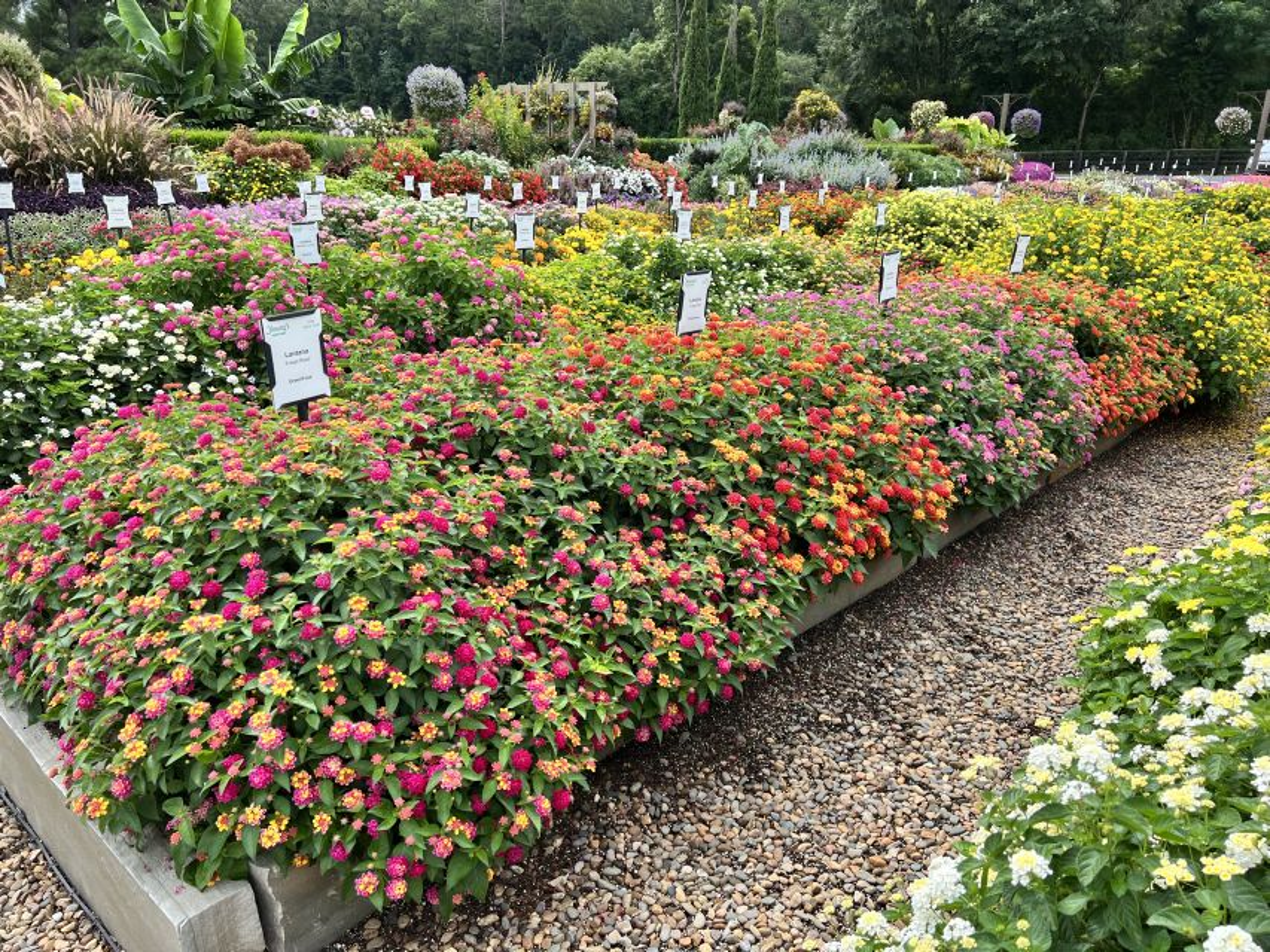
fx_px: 954
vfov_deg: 53.1
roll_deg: -1.8
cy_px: 476
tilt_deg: -20.0
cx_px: 635
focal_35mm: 26
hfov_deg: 67.3
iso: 50
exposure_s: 1/1412
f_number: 1.5
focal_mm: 5.7
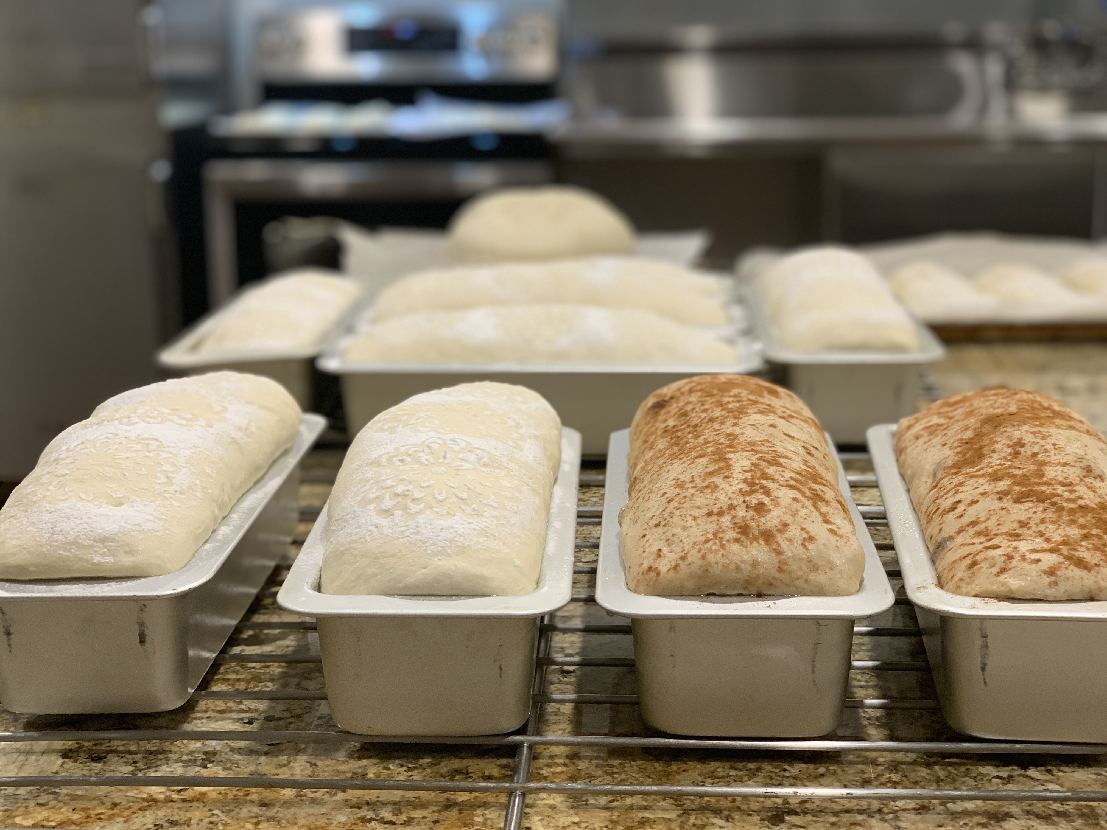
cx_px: 554
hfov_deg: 36.8
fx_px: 1663
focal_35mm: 52
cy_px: 415
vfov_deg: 28.0
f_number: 2.4
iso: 80
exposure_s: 1/60
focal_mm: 6
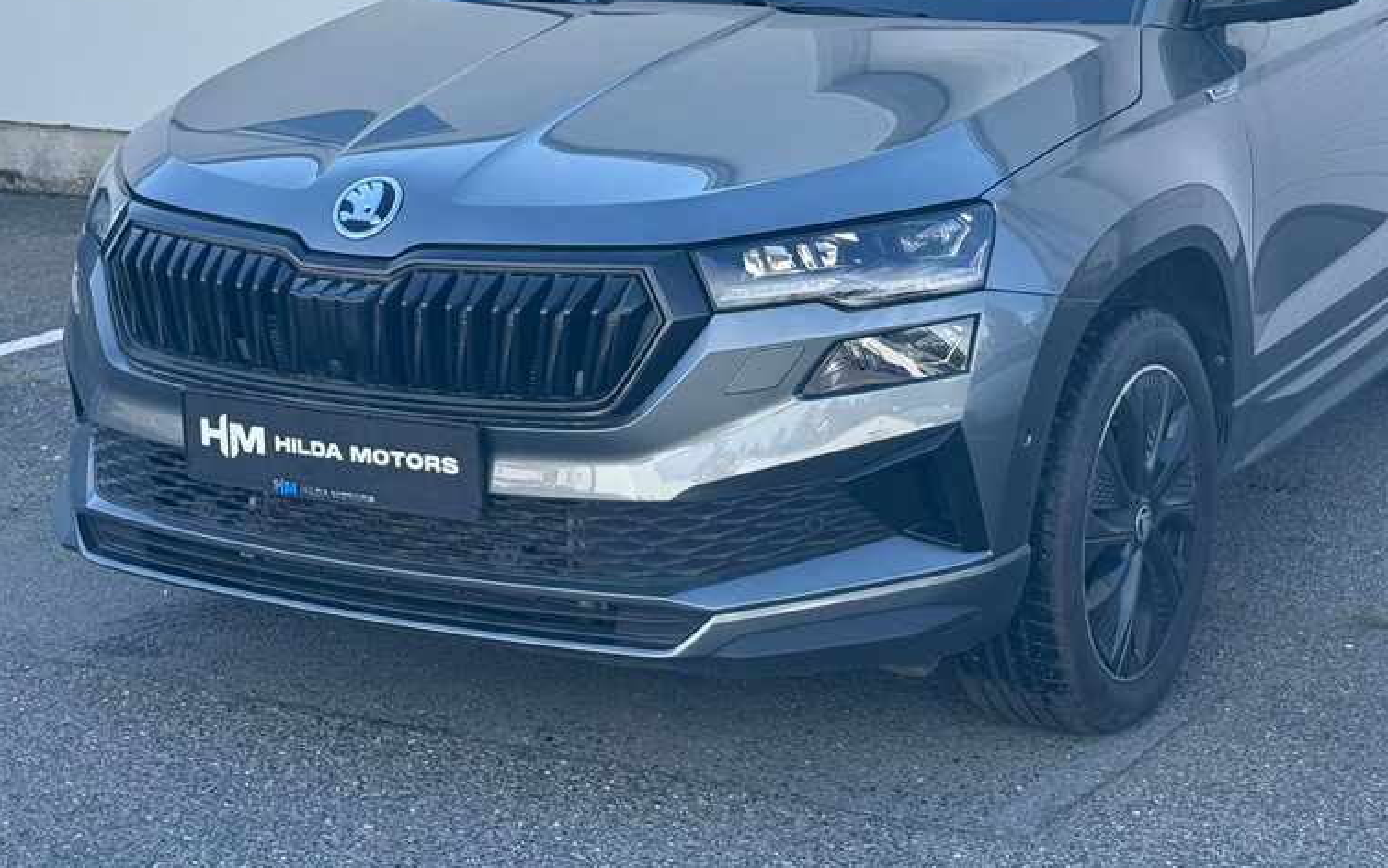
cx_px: 835
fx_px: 2610
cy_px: 267
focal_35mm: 69
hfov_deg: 29.7
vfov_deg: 18.8
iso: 64
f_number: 1.78
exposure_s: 1/828
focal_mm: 6.76
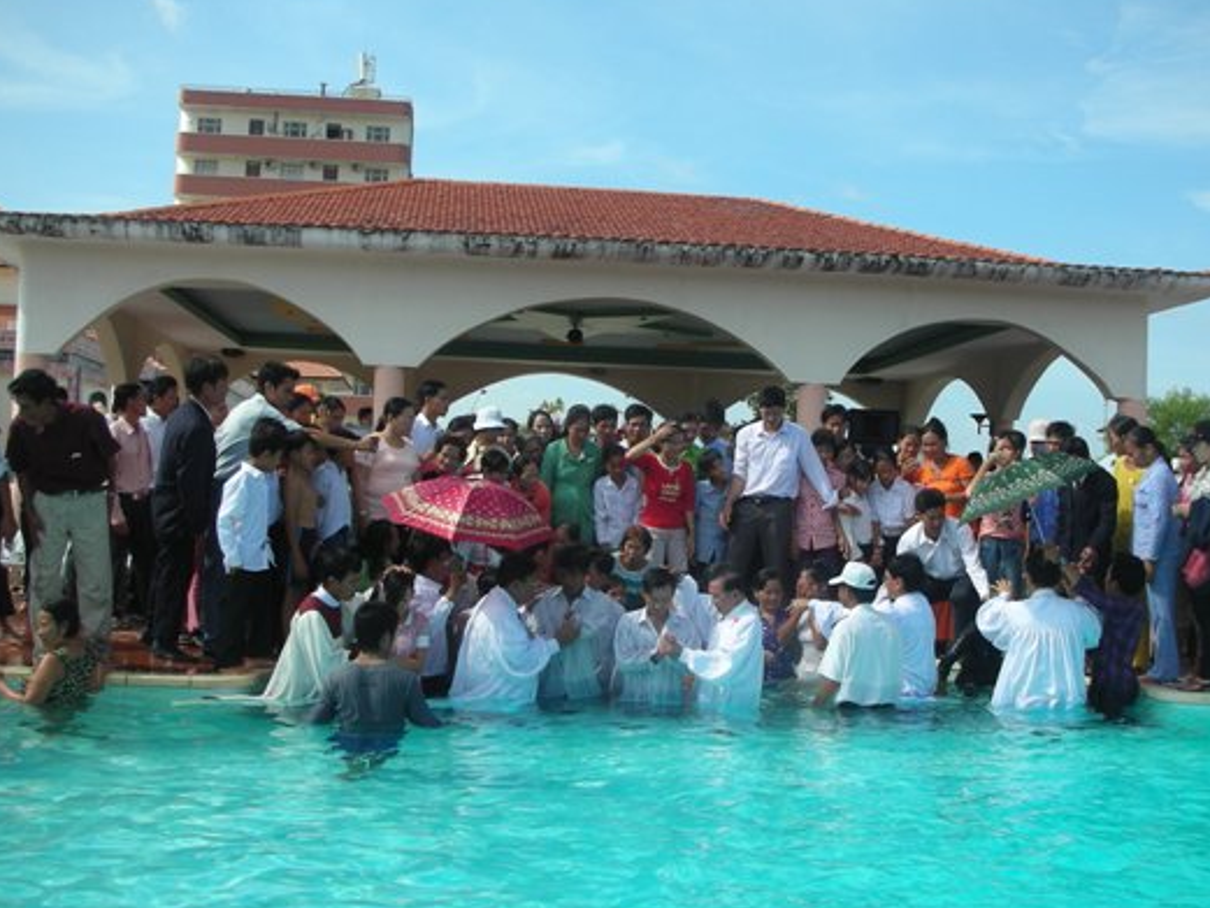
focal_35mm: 43
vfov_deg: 33.6
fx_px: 1503
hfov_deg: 43.8
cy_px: 453
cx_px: 657
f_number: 8.5
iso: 50
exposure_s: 1/81.7
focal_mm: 5.8
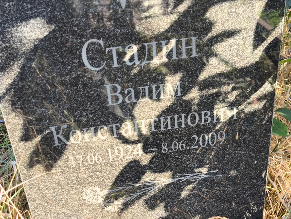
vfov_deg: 29.1
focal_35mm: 50
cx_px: 146
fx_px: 421
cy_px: 110
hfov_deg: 38.2
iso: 50
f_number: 1.7
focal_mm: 4.71
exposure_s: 1/100
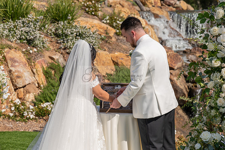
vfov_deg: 14.7
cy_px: 75
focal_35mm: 93
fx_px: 581
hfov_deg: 21.9
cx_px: 112
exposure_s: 1/1000
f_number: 5.6
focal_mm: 93
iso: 200
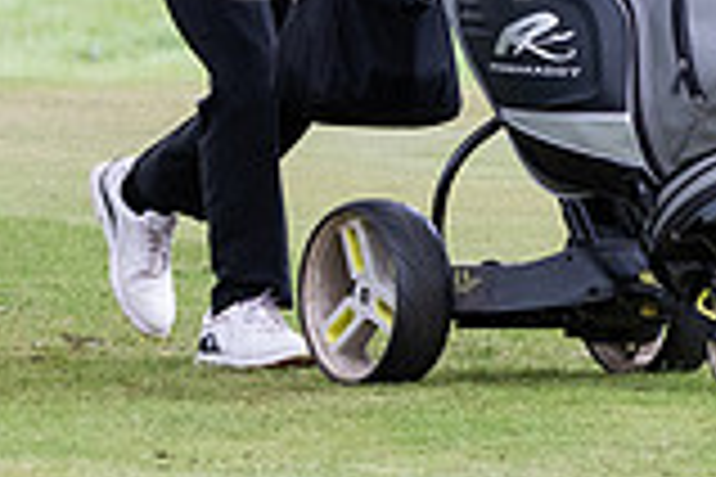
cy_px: -326
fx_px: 21816
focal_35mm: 1097
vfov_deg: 1.3
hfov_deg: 1.9
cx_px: 257
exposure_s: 1/640
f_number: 6.3
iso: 1600
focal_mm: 200
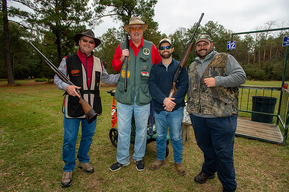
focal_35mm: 19
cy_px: 96
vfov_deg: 64.5
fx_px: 152
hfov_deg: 86.9
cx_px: 144
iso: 320
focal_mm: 19
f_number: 5
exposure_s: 1/250
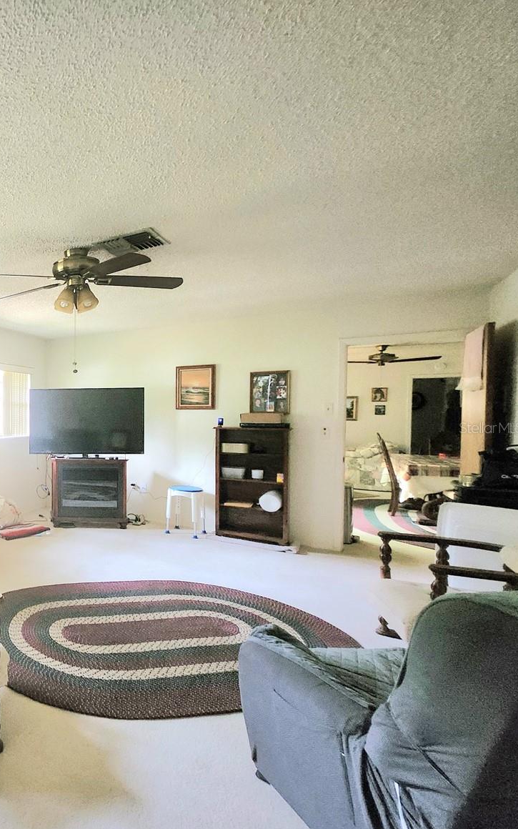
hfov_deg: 46.7
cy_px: 427
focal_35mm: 19
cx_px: -45
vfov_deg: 88.0
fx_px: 429
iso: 320
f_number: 2.2
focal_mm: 1.74
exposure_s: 1/40
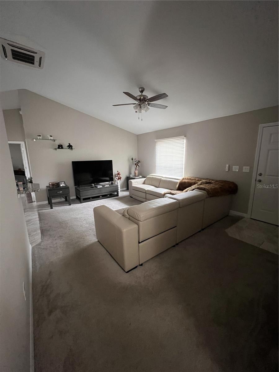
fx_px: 140
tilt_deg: -10.8
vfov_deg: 106.2
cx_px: 140
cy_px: 186
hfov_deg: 89.9
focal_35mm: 13
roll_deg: +0.1
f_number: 1.8
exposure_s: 1/60
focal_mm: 1.57
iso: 800
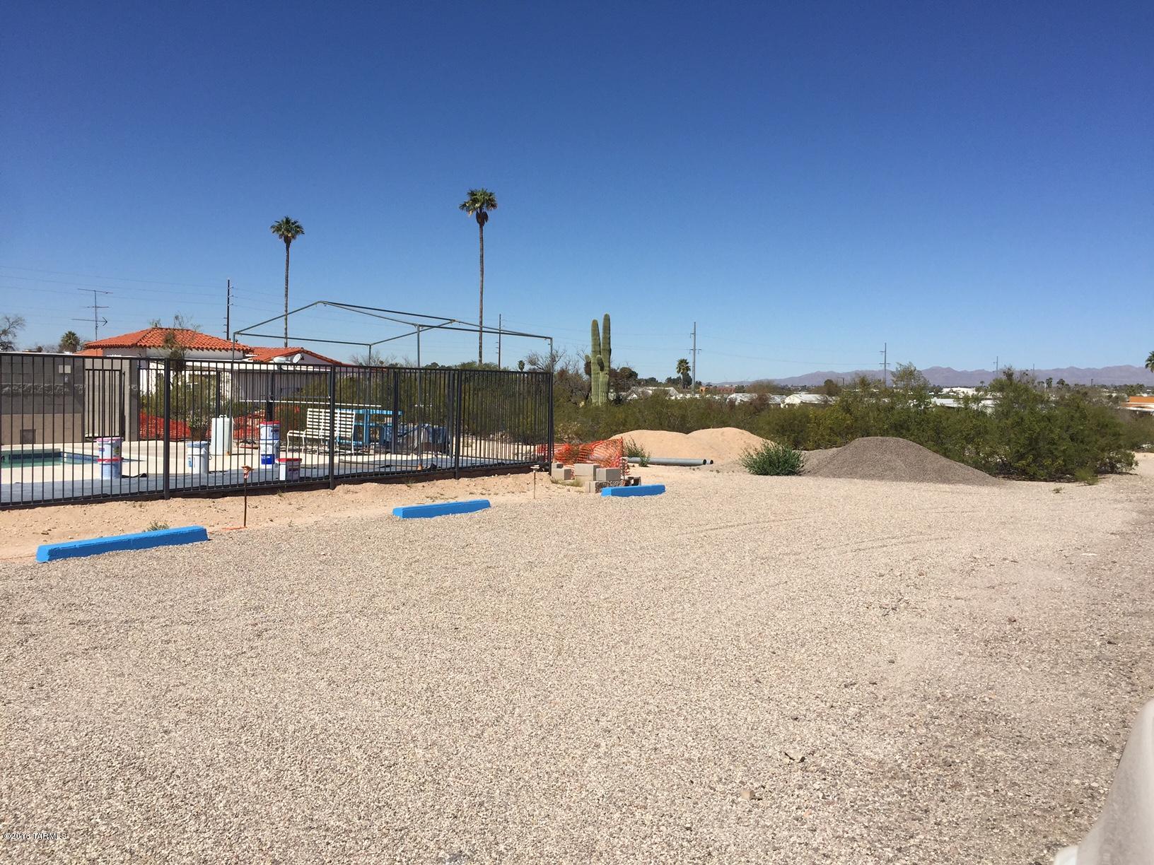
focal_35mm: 29
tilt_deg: -1.1
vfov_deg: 48.2
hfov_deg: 61.7
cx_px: 577
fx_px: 967
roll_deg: -1.9
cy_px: 432
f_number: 2.2
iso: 32
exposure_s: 1/3597
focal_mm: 4.15
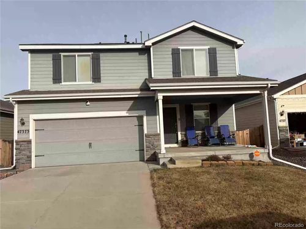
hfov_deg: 67.3
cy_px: 114
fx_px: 230
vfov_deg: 53.1
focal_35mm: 26
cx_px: 153
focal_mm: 5.96
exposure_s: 1/6329
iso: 50
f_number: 1.6
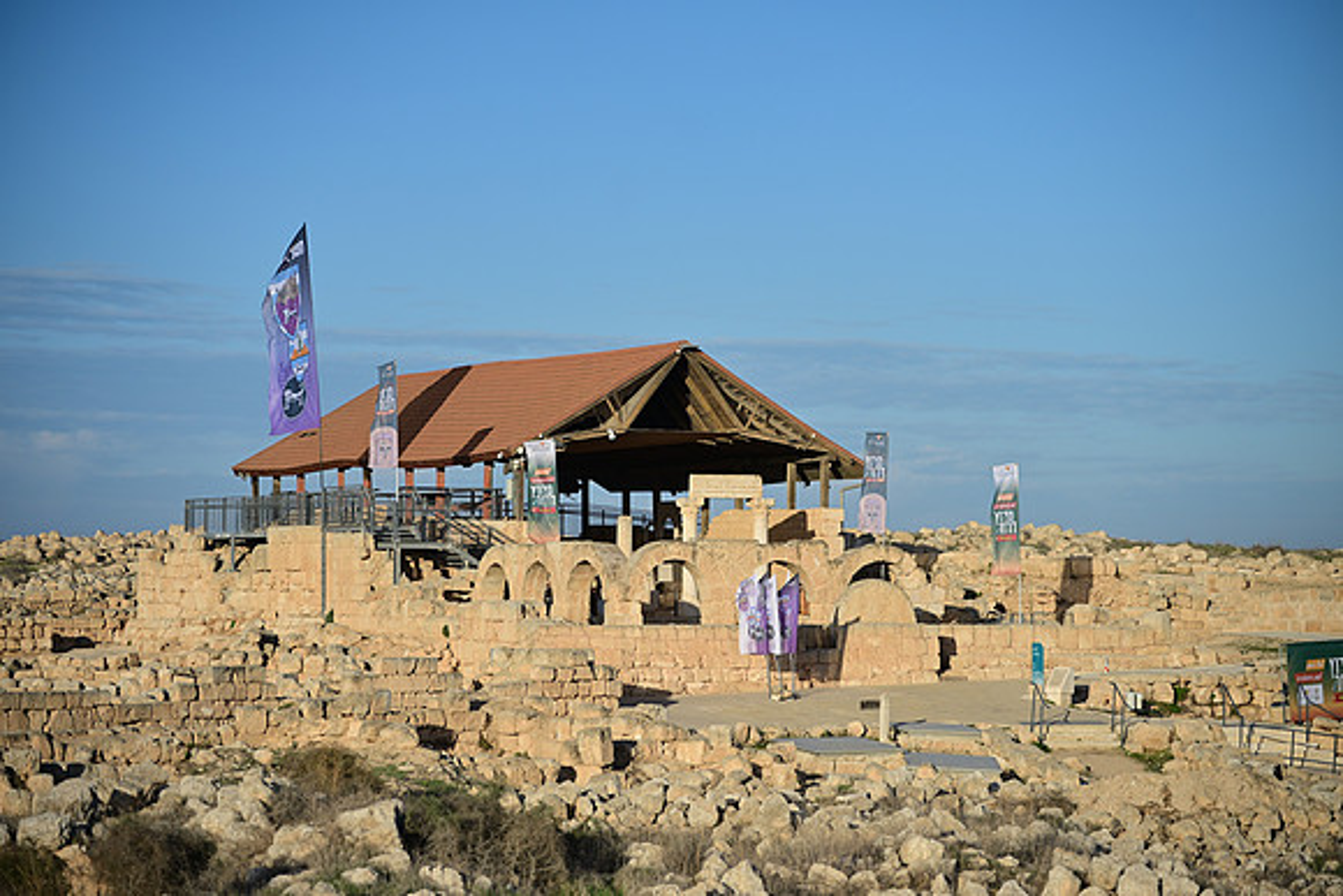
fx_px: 3843
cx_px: 672
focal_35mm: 103
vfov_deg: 13.3
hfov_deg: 19.8
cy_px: 448
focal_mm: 103
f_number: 2.7
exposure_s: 1/3200
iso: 110
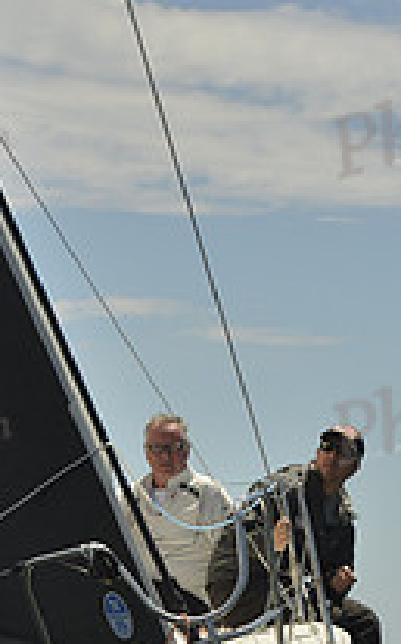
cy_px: 590
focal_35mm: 257
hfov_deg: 5.1
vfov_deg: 8.1
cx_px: 174
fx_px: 4503
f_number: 9
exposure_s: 1/1600
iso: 280
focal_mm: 90
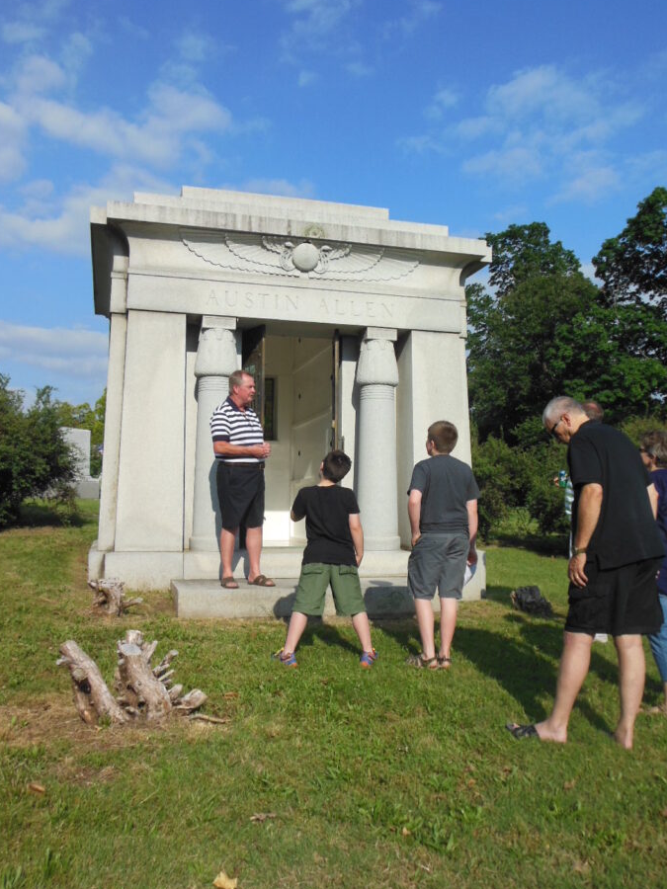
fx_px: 848
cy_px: 475
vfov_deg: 55.3
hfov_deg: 42.9
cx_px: 368
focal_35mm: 33
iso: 125
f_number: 3.3
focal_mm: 5.2
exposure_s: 1/2000
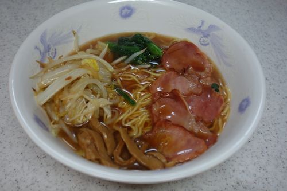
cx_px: 144
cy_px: 96
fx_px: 311
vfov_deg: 34.2
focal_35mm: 39
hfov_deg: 49.6
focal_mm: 14.57
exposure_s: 1/40
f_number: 2.8
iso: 200
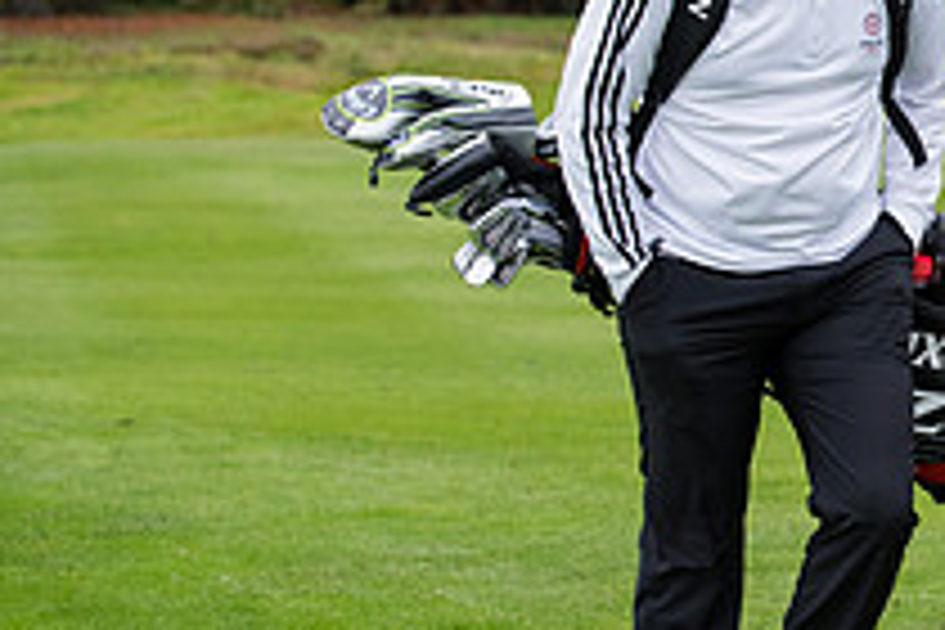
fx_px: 5066
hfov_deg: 10.4
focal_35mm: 193
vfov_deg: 7.1
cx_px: 1296
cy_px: 259
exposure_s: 1/1250
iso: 1000
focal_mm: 70
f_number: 4
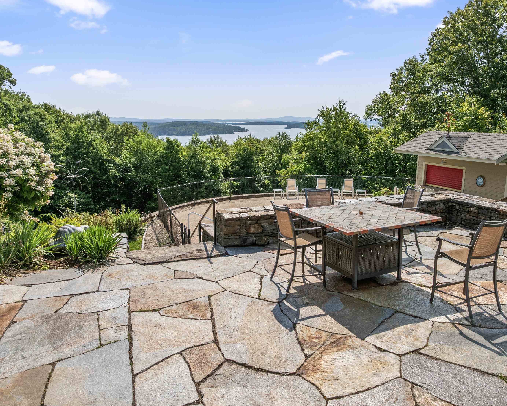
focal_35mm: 26
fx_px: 390
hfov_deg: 65.9
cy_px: 207
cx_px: 276
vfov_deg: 54.9
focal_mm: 12.29
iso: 130
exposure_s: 1/5000
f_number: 2.8
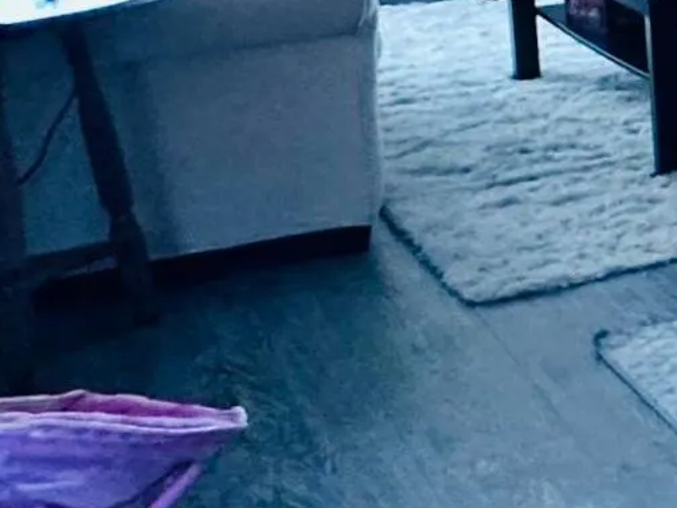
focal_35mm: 80
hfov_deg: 12.5
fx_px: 1565
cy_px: -103
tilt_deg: -9.2
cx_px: 1902
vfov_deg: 17.6
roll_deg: -3.3
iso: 250
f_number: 2.2
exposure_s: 1/60
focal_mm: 2.22
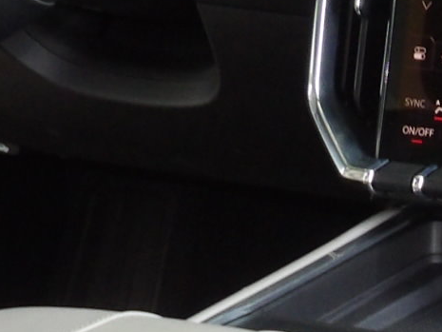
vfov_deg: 8.0
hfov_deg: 10.1
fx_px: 2350
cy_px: 309
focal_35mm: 184
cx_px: 802
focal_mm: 5.9
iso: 194
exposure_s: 1/33
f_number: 3.6
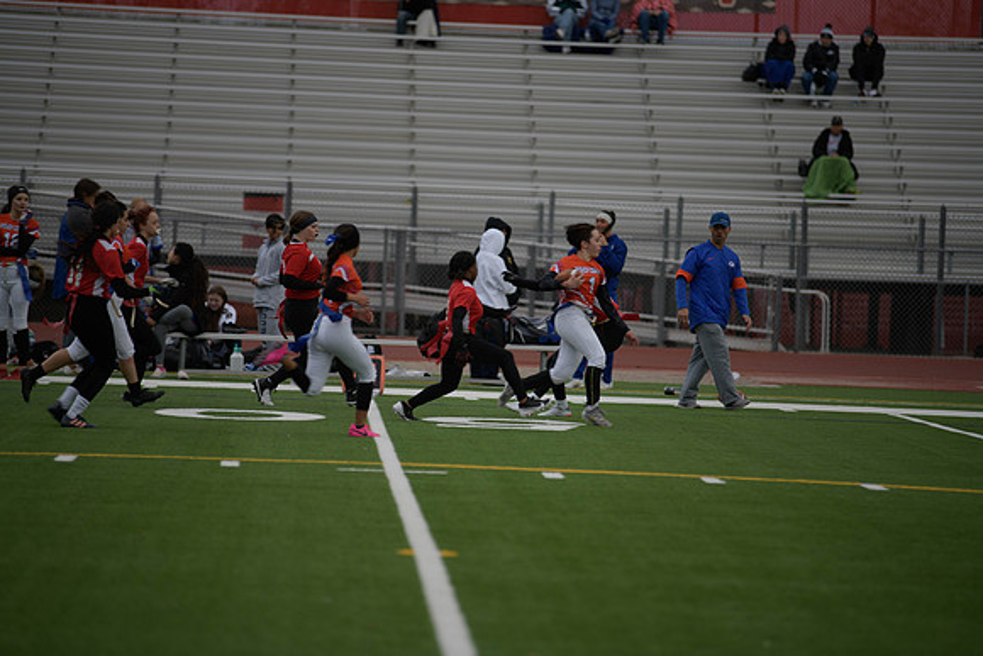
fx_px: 5462
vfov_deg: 6.9
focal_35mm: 200
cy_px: 328
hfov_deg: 10.3
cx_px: 492
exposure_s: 1/200
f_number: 2.8
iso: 110
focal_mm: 200
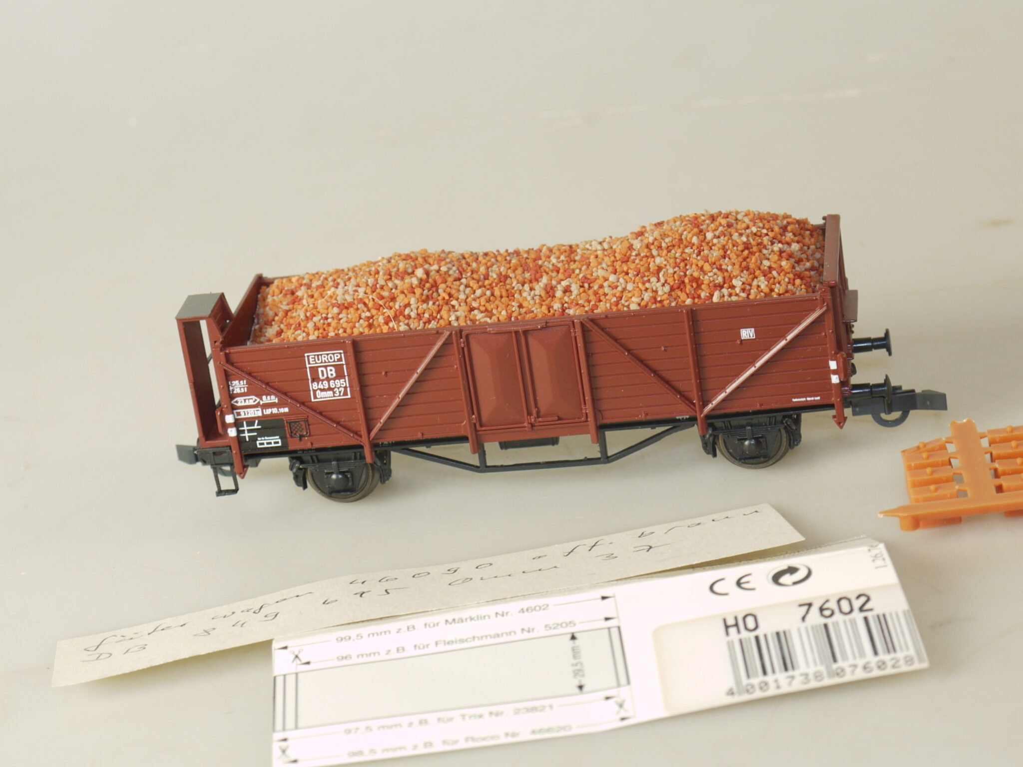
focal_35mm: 102
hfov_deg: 19.3
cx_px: 512
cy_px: 384
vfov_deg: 14.5
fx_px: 3014
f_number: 7.1
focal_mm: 36
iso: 100
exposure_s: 1/13
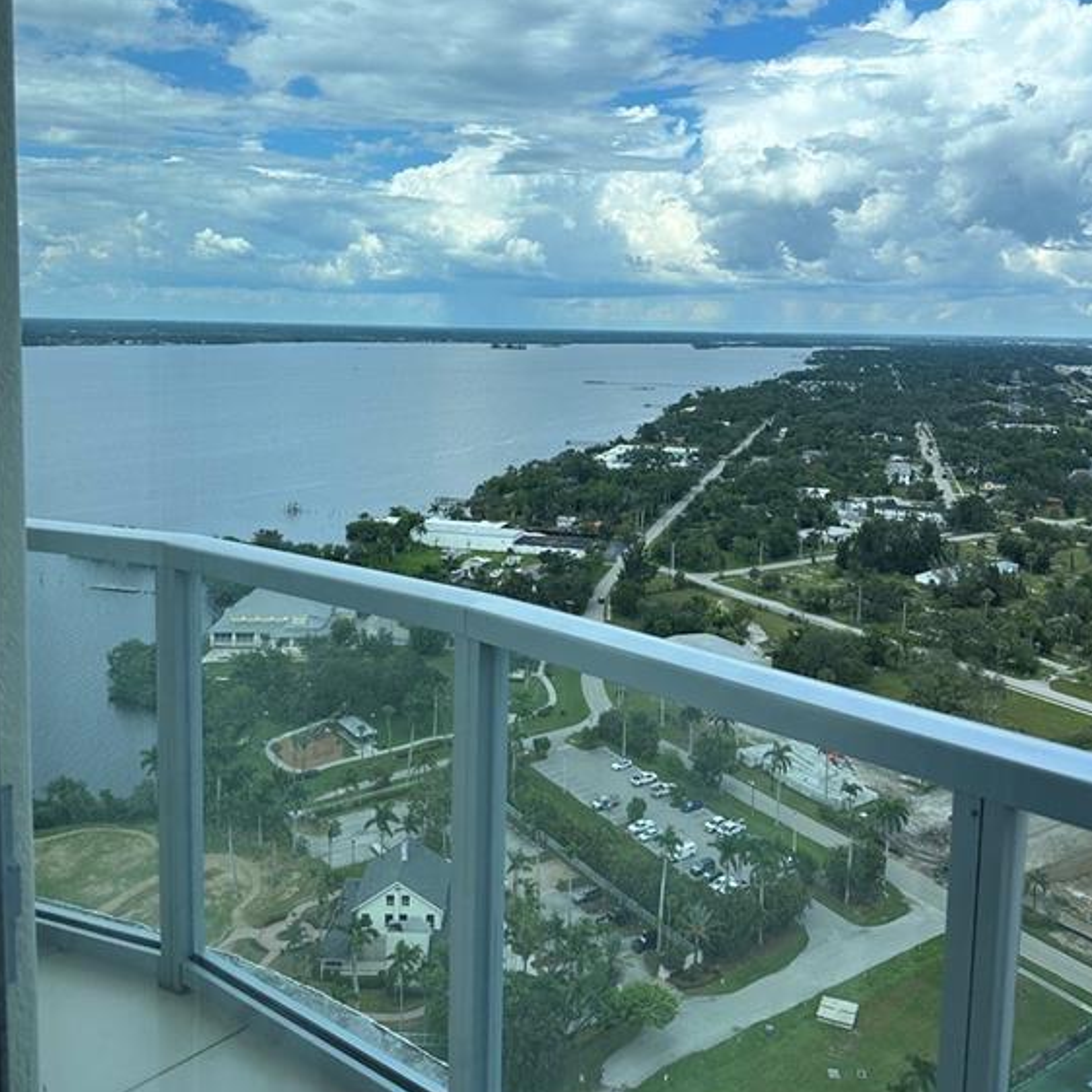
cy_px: 427
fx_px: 1035
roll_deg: -0.5
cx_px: 548
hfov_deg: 55.6
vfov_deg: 55.1
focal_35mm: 29
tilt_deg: -4.1
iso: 80
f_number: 1.78
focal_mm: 6.86
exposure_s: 1/4016
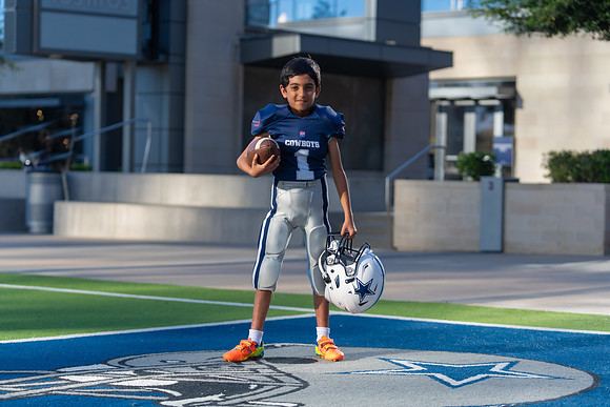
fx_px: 1457
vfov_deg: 15.9
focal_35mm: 86
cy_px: 204
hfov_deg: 23.6
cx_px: 305
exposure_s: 1/640
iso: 100
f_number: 3.2
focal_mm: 86
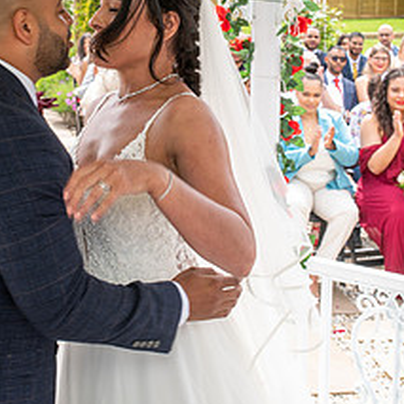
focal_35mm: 81
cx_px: 152
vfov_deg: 21.1
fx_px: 1070
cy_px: 83
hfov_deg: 21.3
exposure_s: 1/125
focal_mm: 35
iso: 160
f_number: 8
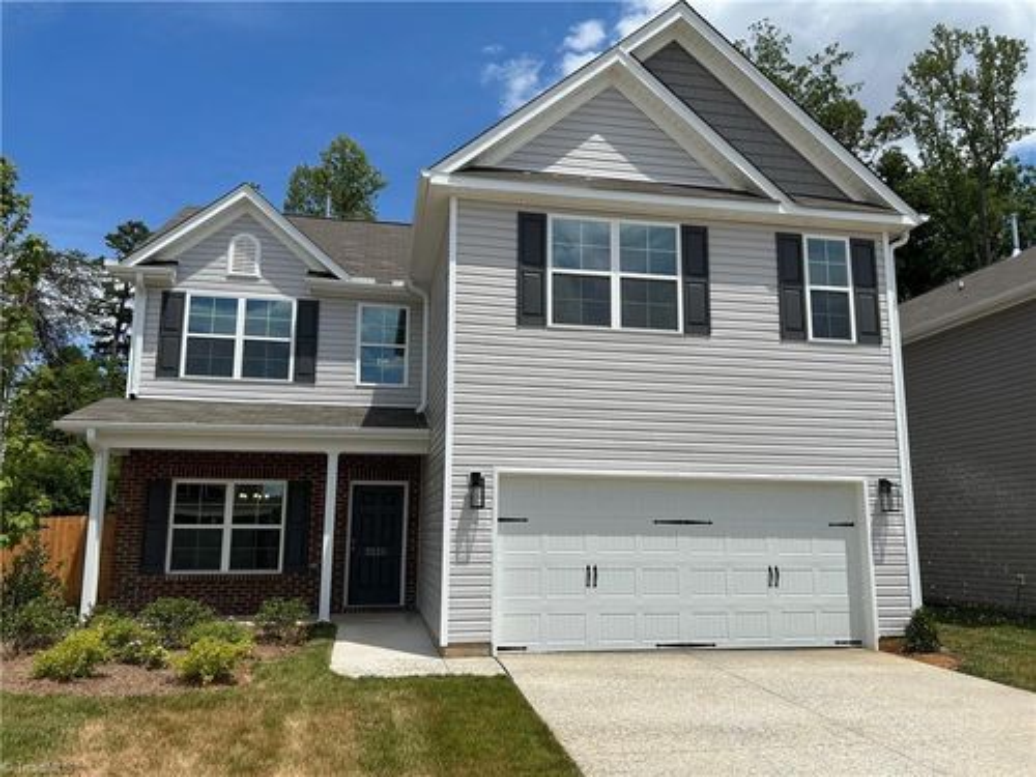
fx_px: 778
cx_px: 518
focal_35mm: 26
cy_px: 388
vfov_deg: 53.1
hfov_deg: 67.3
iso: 50
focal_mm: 5.7
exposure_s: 1/6993
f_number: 1.5
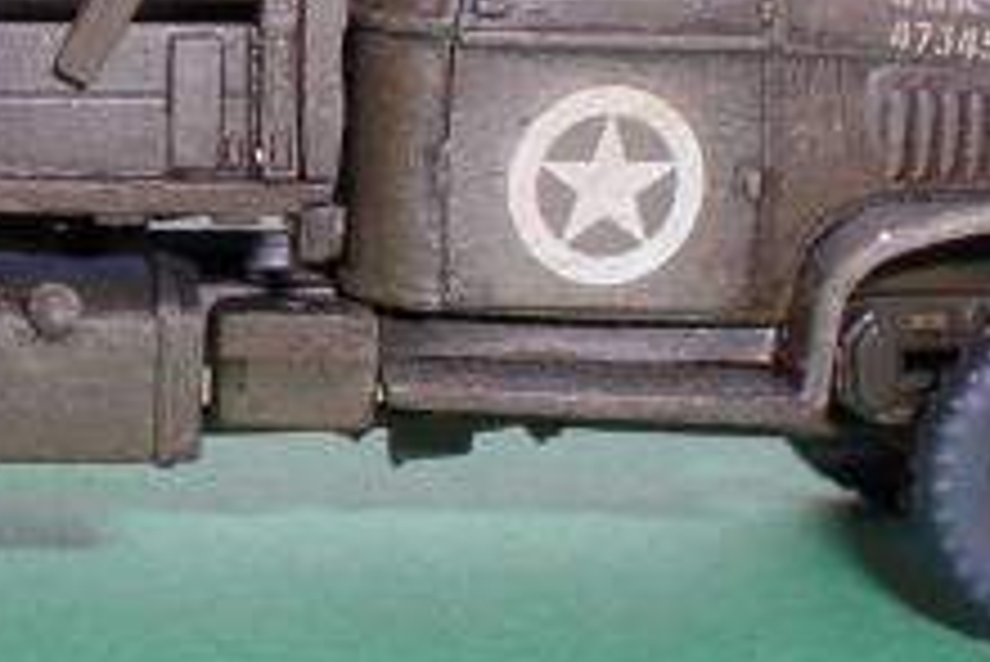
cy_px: 239
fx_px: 3164
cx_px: 72
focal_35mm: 115
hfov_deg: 17.5
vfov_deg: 11.9
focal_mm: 6.3
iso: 100
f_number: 5.6
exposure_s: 1/60
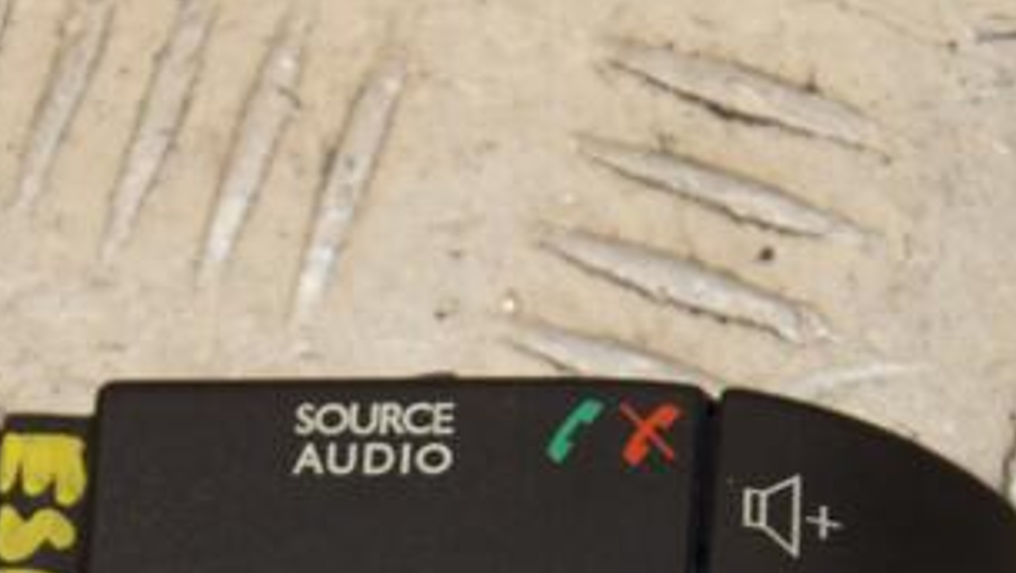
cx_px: 286
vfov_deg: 4.3
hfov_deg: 7.6
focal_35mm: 284
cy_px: 606
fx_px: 7656
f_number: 7.1
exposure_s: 1/200
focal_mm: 92
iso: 800
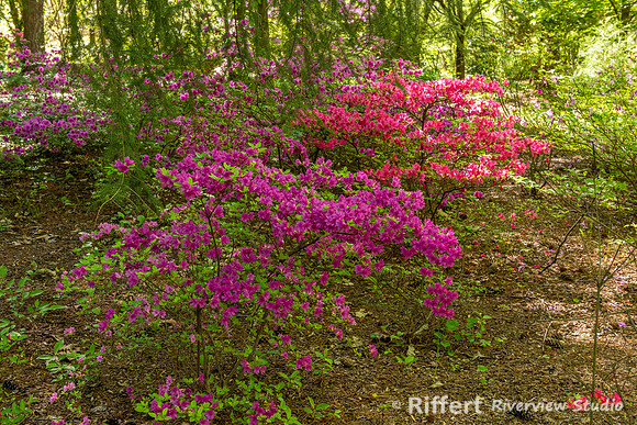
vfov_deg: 28.1
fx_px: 849
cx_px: 318
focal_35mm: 48
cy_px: 212
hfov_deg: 41.1
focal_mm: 48
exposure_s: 1/160
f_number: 8
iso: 1400
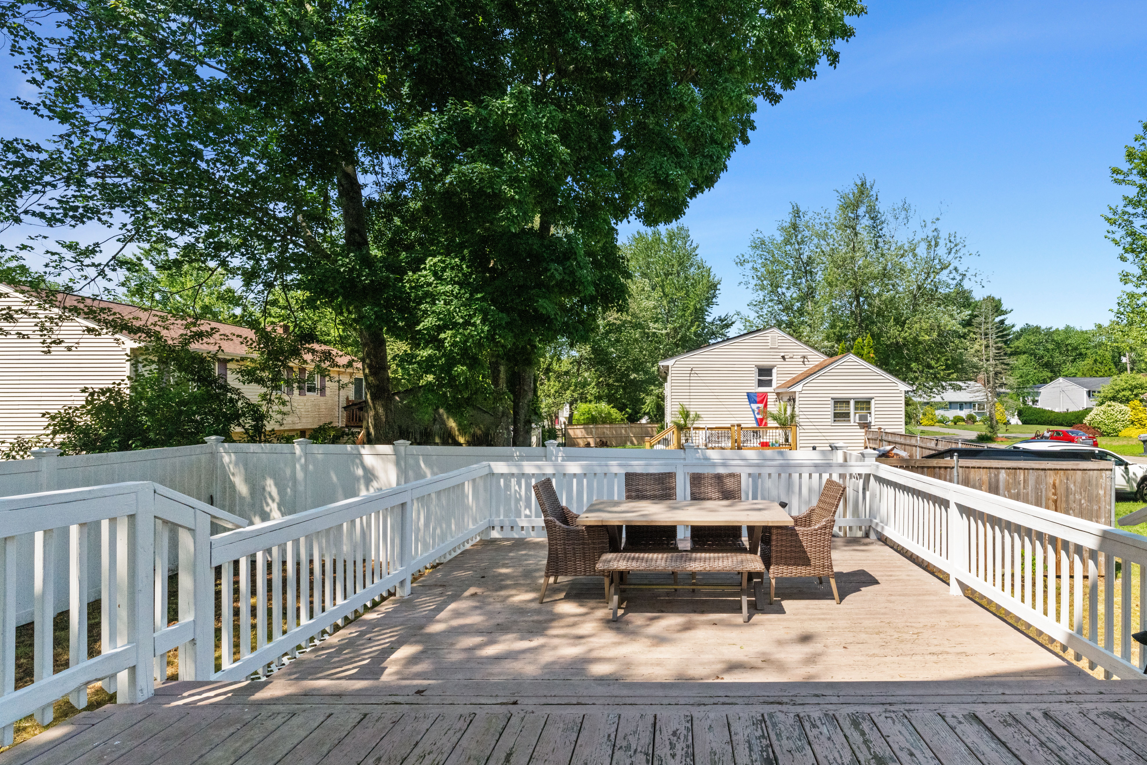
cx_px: 677
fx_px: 596
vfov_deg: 65.3
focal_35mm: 19
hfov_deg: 86.9
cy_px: 402
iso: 3200
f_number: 11
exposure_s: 1/2500
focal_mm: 15.6
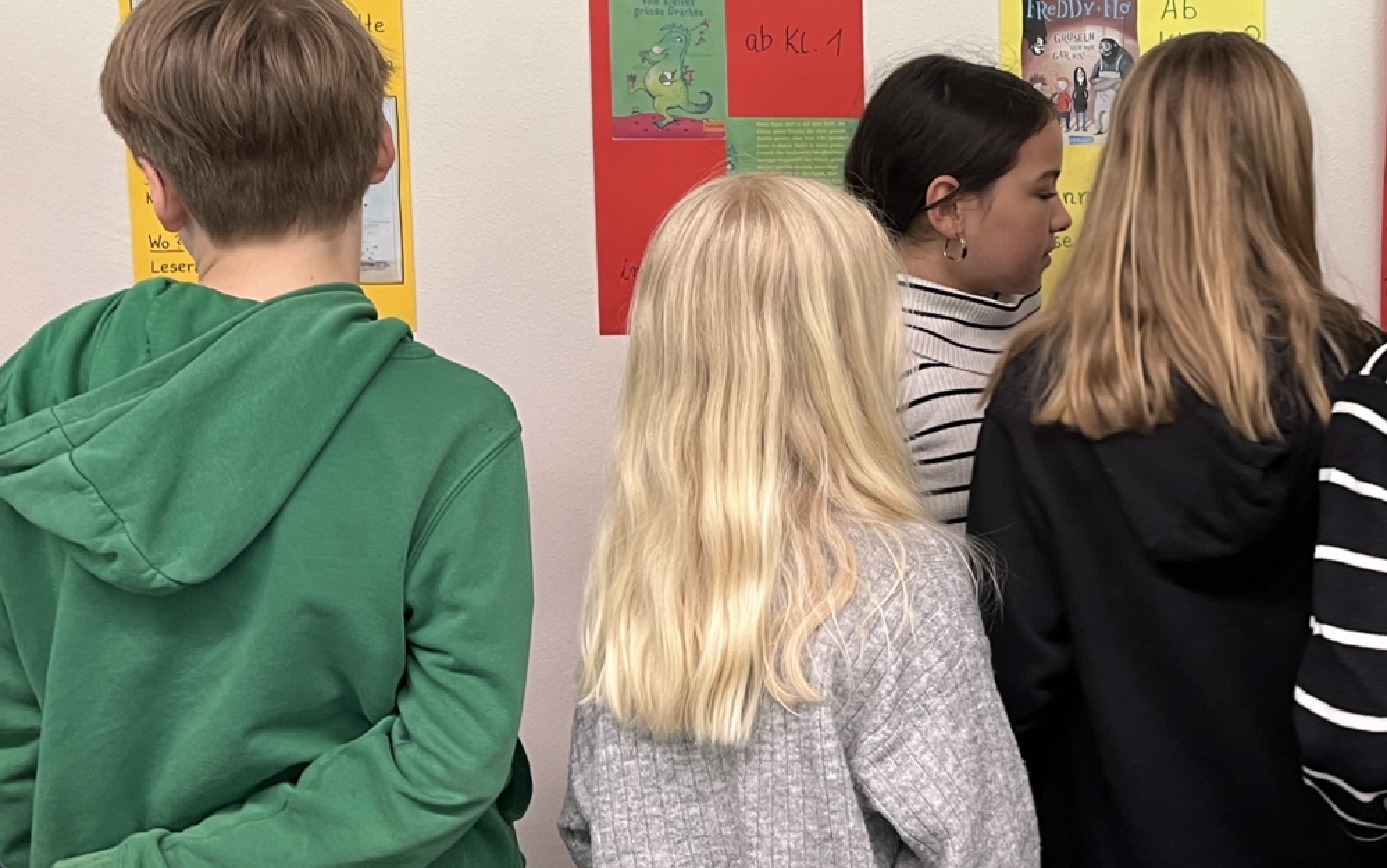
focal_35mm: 53
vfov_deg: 24.1
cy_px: 209
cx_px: 1184
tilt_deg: -5.3
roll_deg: +0.1
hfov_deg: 36.4
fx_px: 2004
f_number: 1.6
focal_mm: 5.1
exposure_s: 1/50
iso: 80
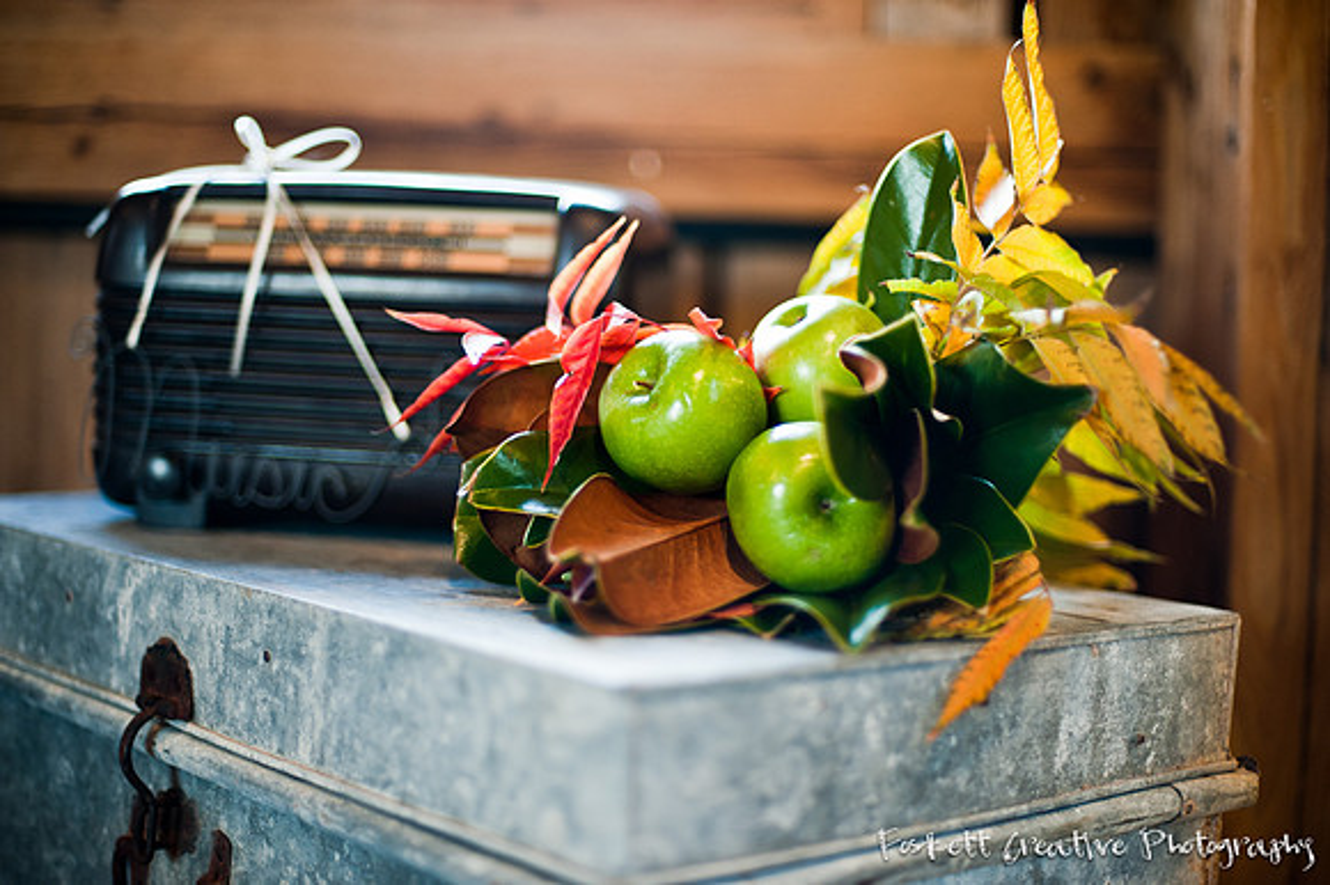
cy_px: 442
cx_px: 665
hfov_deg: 39.6
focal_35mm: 50
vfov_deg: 27.0
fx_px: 1846
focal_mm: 50
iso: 640
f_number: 1.4
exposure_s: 1/125
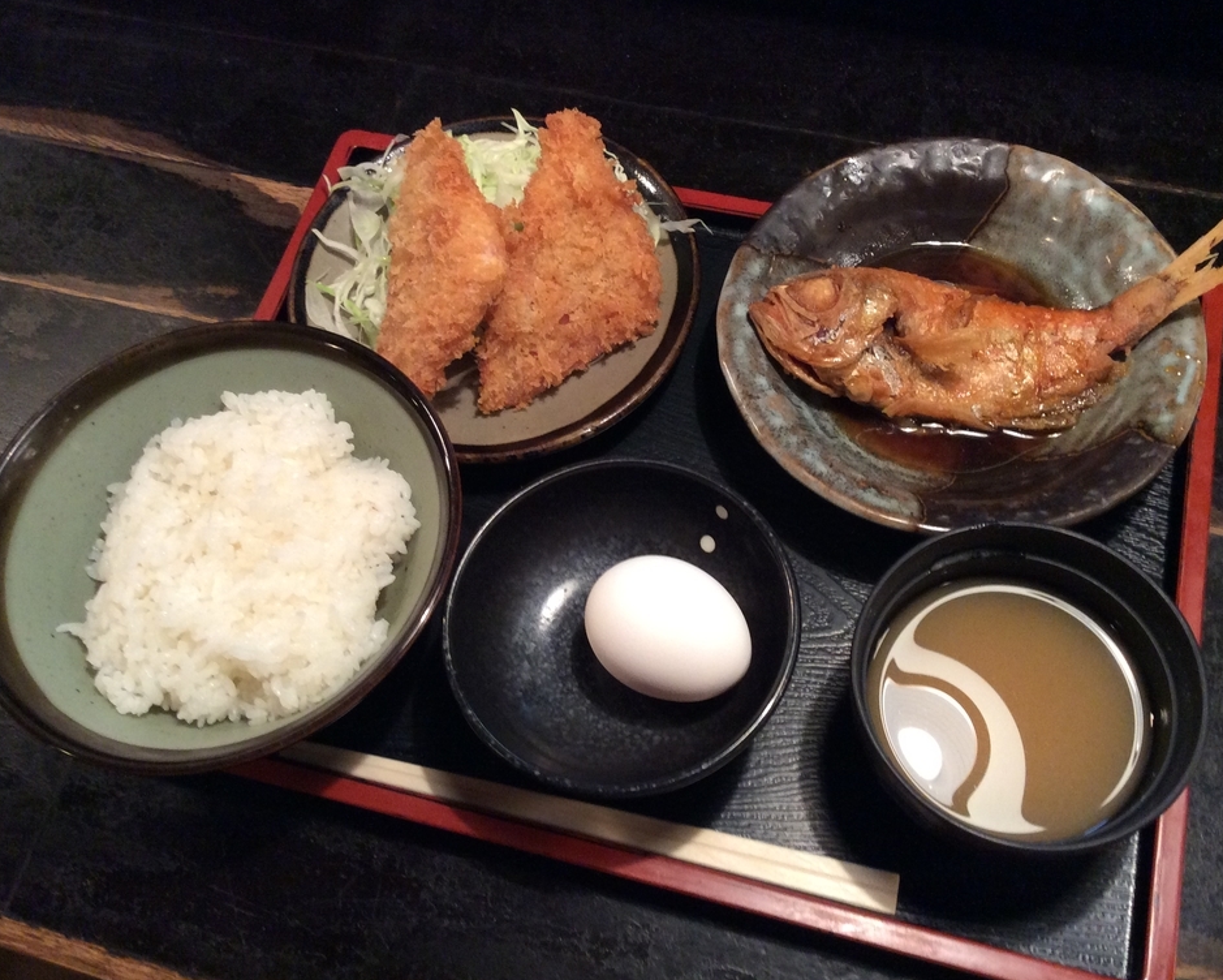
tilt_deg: -65.4
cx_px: 634
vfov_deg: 43.4
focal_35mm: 34
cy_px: 487
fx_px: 1231
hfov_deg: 52.8
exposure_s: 1/24
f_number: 2.4
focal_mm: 3.3
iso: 200
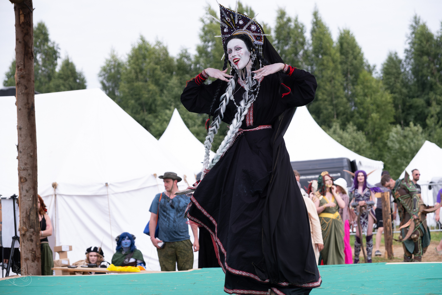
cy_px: 148
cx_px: 221
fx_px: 1019
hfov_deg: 24.5
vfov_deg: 16.5
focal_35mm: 83
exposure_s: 1/1600
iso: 320
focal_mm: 55
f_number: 3.2
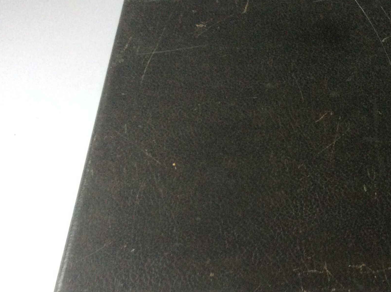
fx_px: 586
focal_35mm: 52
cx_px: 300
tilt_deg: -57.2
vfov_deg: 27.6
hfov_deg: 35.9
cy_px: 213
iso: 160
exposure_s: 1/25
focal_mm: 3.3
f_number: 2.4
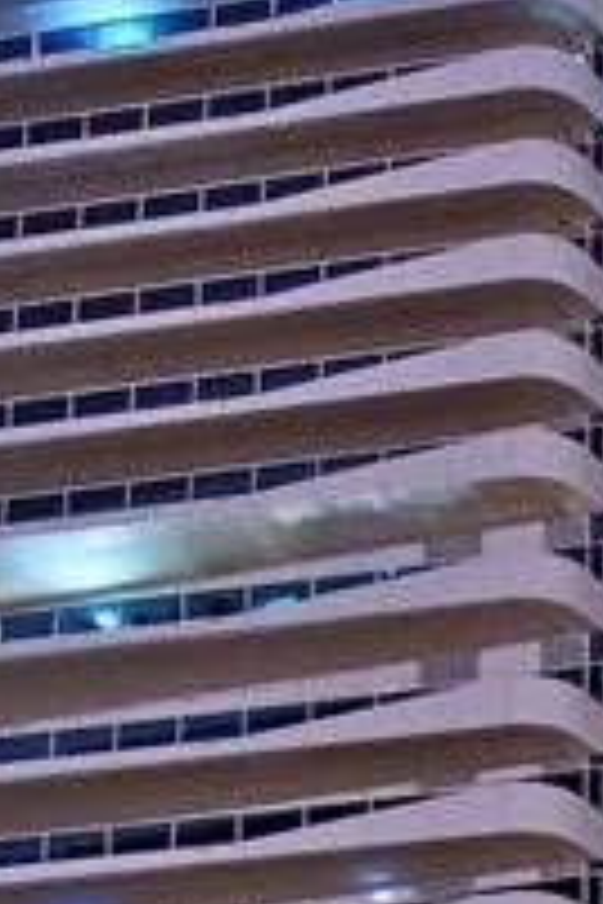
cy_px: 373
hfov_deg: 14.8
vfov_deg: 22.9
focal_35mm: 89
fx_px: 2228
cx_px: 770
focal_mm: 11
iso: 1250
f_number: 4.5
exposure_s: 1/1.25
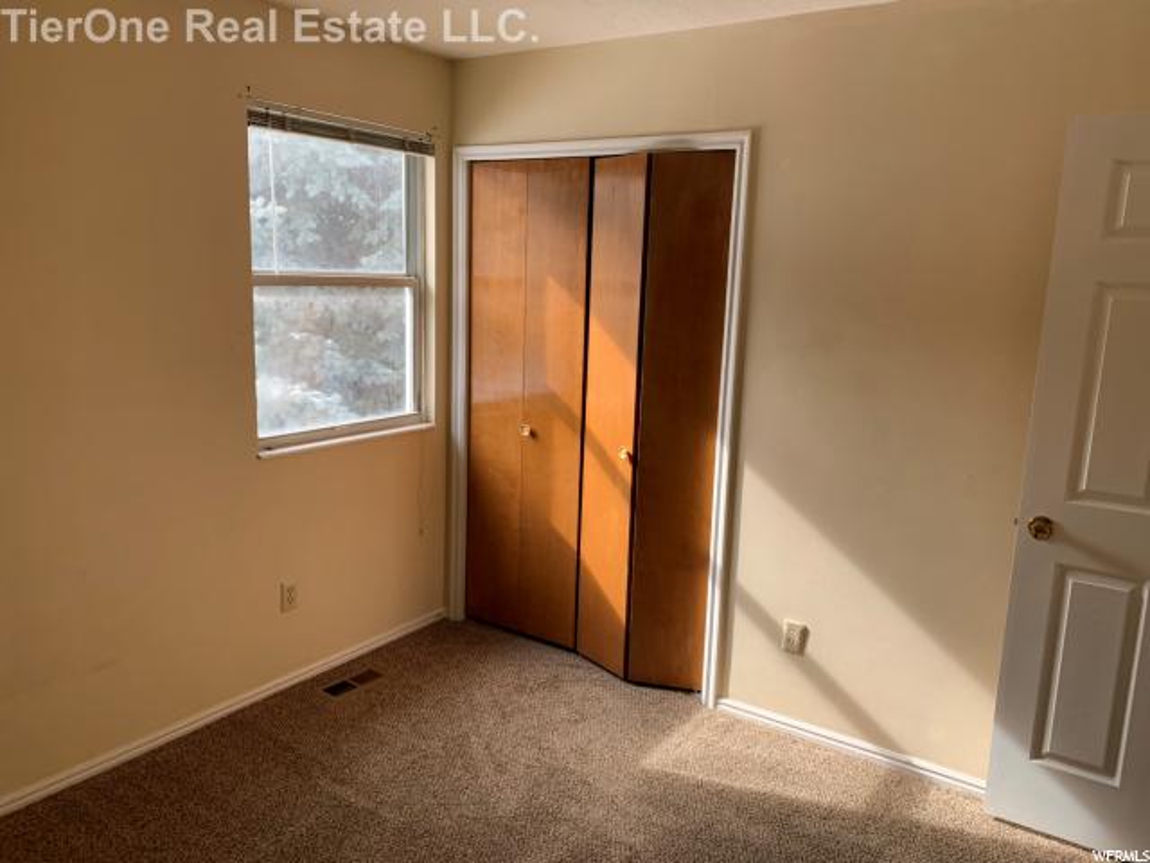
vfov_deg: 53.1
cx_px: 575
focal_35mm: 26
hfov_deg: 67.3
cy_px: 432
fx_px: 864
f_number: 1.8
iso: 32
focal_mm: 4.25
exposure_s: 1/122
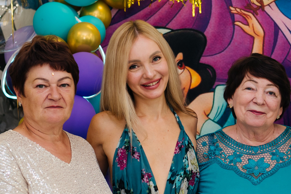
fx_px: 784
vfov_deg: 14.0
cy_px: 175
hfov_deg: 20.8
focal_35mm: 97
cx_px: 233
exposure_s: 1/100
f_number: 2.5
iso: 320
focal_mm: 35
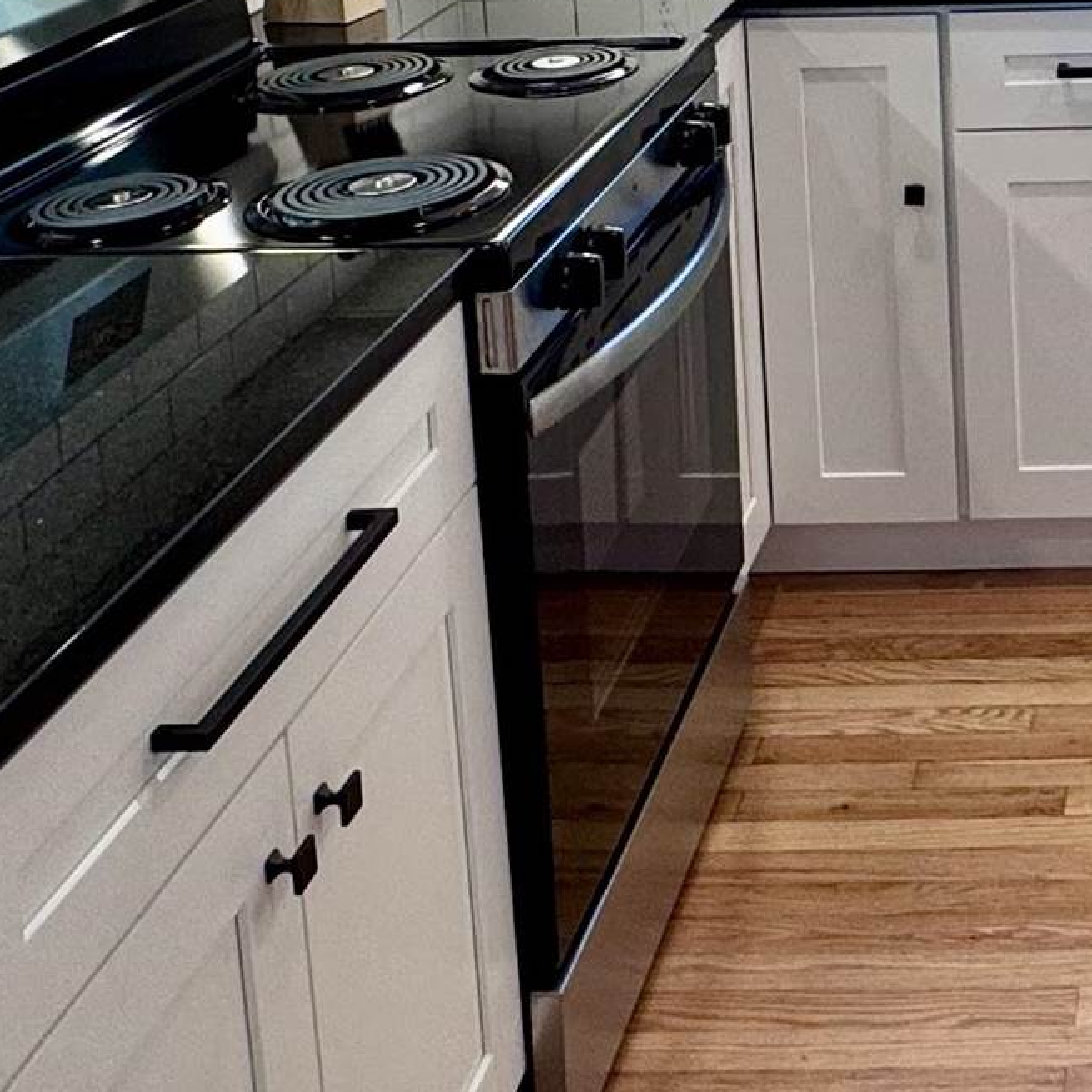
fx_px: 2070
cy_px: -158
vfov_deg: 26.8
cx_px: 1192
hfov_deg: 27.2
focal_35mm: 58
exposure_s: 1/120
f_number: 2.2
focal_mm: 2.22
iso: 100
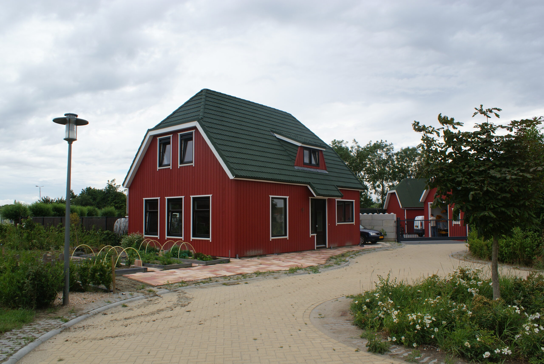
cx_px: 272
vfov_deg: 48.1
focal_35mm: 27
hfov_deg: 67.3
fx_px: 409
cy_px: 182
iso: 100
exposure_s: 1/160
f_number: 10
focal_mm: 18
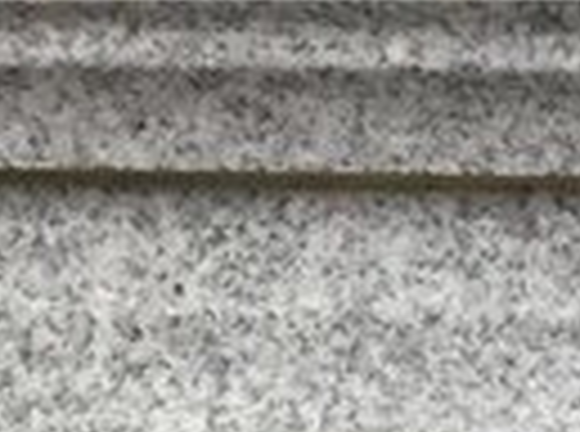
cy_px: 1514
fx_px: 3626
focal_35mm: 217
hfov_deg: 8.2
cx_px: 1560
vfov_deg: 6.0
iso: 32
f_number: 2.4
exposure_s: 1/100
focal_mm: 3.3
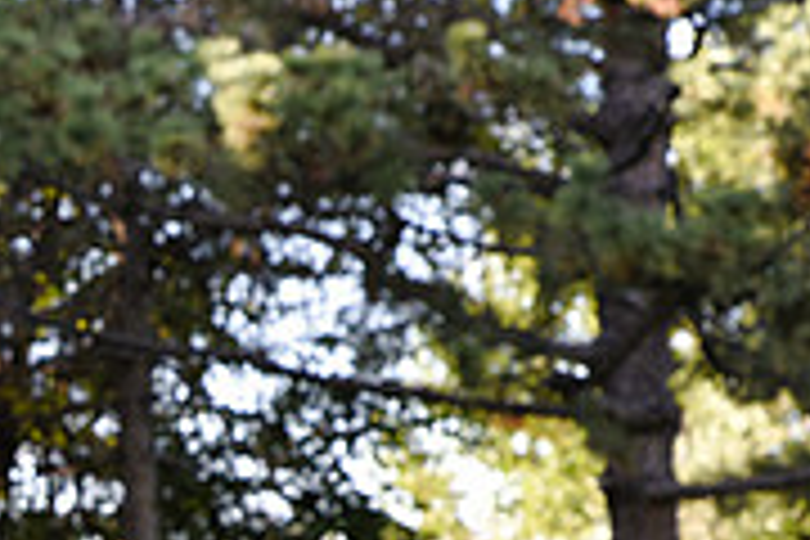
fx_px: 5085
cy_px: 848
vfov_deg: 6.0
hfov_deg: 8.9
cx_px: -320
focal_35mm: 226
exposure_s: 1/100
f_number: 5
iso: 200
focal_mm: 70
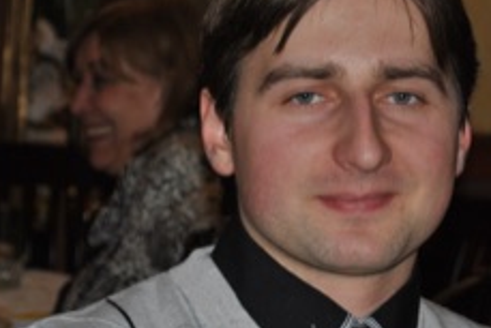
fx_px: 2554
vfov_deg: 7.3
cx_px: 229
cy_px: 156
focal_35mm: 187
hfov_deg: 11.0
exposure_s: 1/60
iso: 200
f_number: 5.6
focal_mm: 55
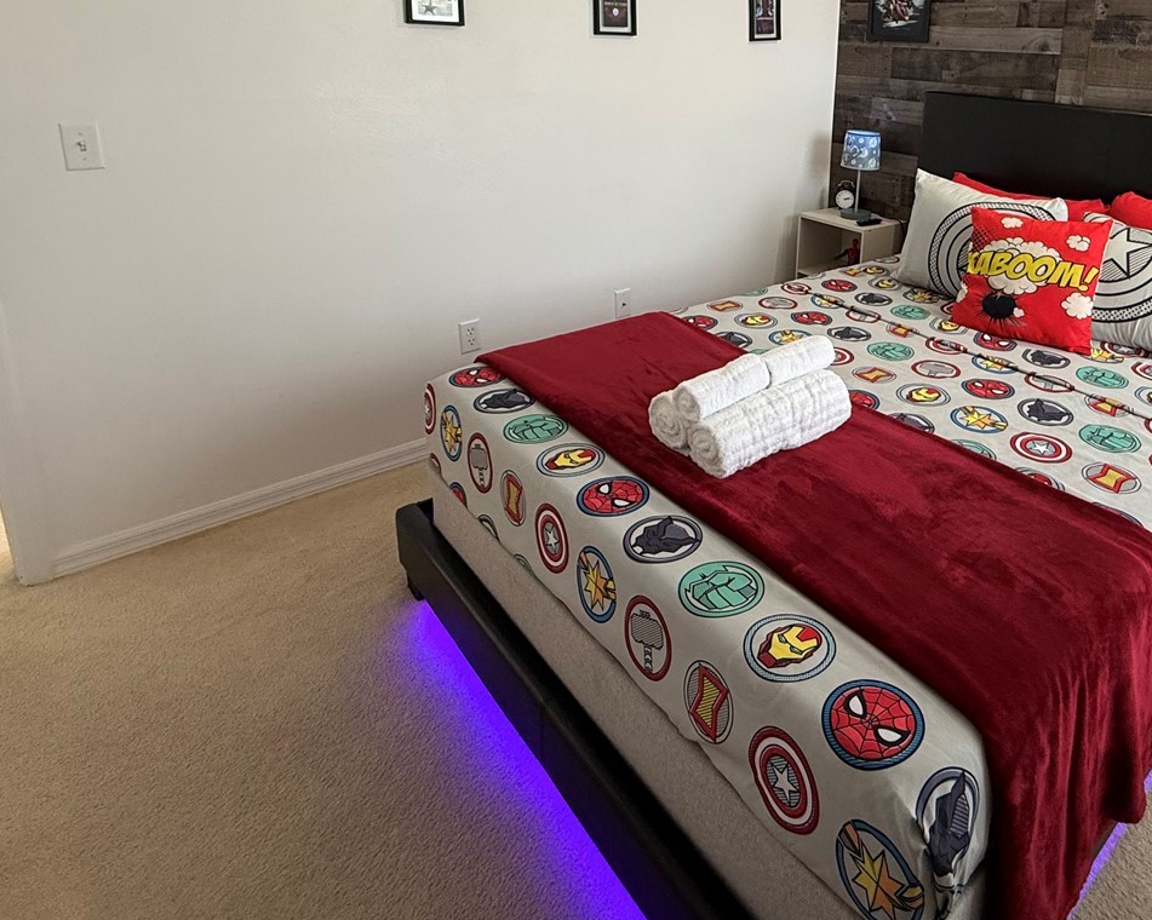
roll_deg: -2.6
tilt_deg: -13.0
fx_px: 784
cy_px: 218
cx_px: 796
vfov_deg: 57.4
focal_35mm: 23
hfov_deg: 69.9
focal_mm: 2.22
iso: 200
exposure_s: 1/120
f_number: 2.2
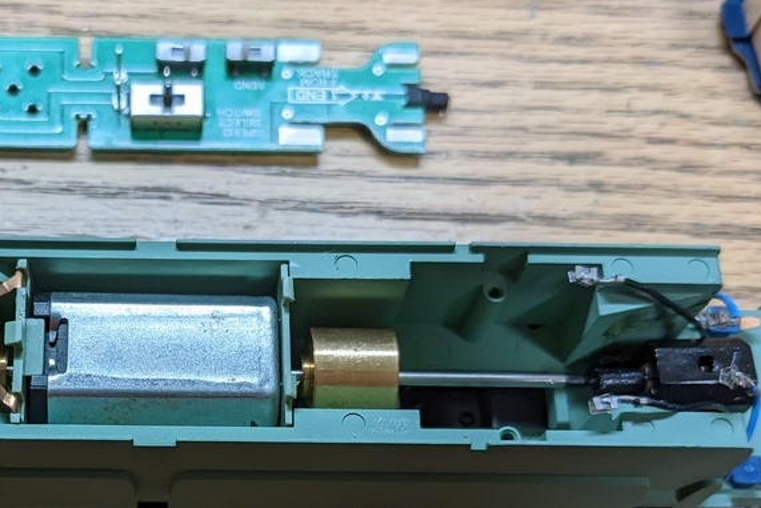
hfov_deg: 32.8
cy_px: 424
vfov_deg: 22.6
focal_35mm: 59
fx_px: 1247
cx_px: 128
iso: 82
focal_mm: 4.38
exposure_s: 1/99.9
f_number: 1.73
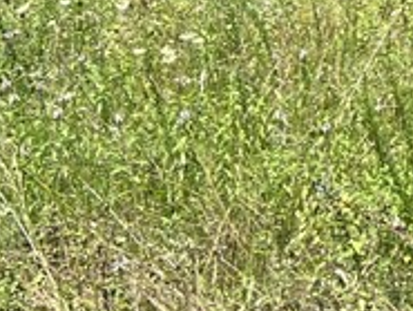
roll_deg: -1.5
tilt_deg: +6.4
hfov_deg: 12.2
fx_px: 1719
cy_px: -454
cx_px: 806
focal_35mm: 144
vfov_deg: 9.2
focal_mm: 5.7
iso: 50
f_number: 1.5
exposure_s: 1/1029
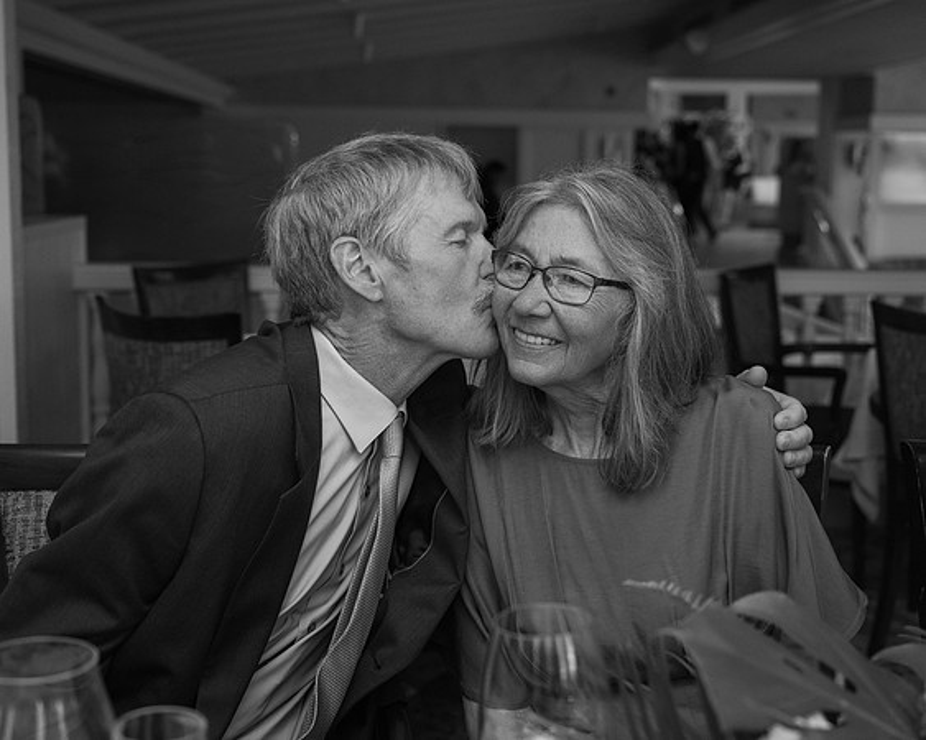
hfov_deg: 39.5
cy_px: 314
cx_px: 497
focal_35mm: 47
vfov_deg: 32.0
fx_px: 1288
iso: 1250
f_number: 3.2
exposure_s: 1/160
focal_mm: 35
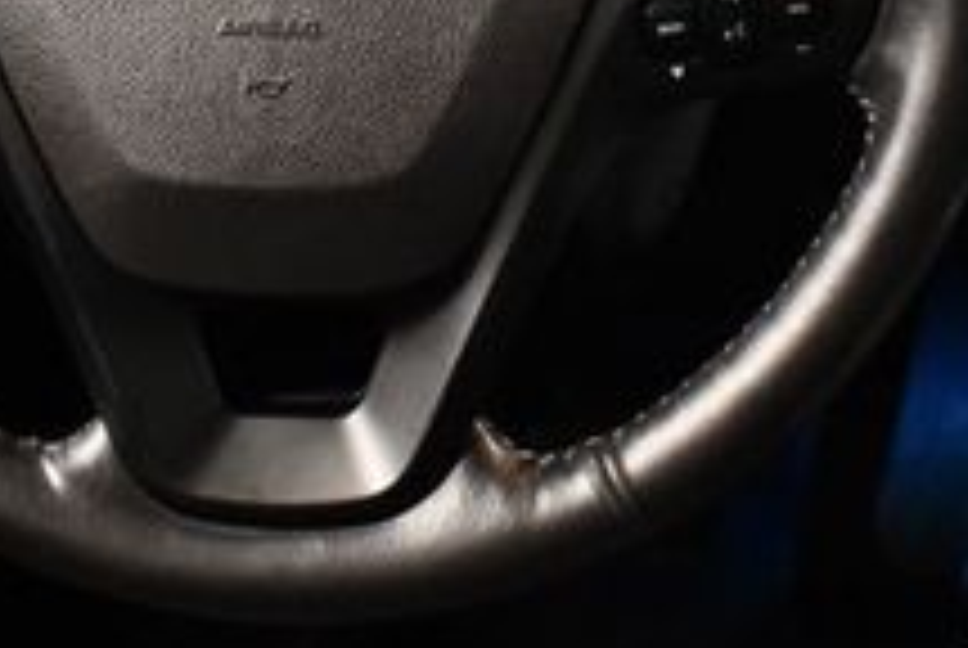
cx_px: 905
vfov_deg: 12.4
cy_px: -234
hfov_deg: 18.7
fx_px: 2881
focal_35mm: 107
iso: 3200
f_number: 3.5
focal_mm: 18
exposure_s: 1/80
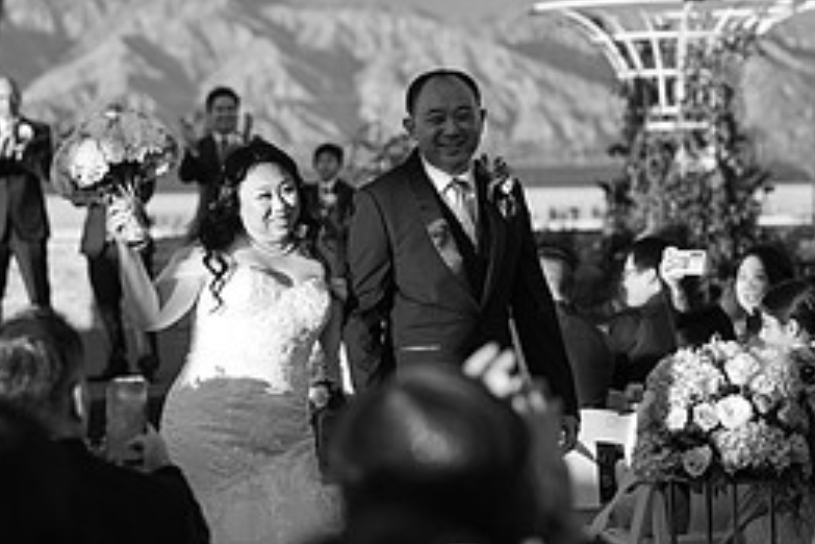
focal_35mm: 111
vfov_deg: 12.3
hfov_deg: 18.4
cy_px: 174
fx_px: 2513
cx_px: 262
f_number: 1.8
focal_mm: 50
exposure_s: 1/2000
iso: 64
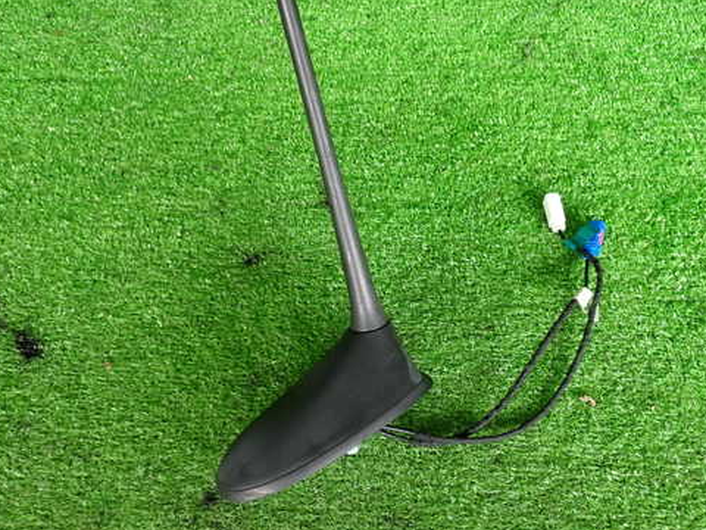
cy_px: 269
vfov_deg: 36.0
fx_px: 816
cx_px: 378
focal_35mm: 40
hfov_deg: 46.8
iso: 200
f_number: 2.4
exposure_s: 1/80
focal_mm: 5.79
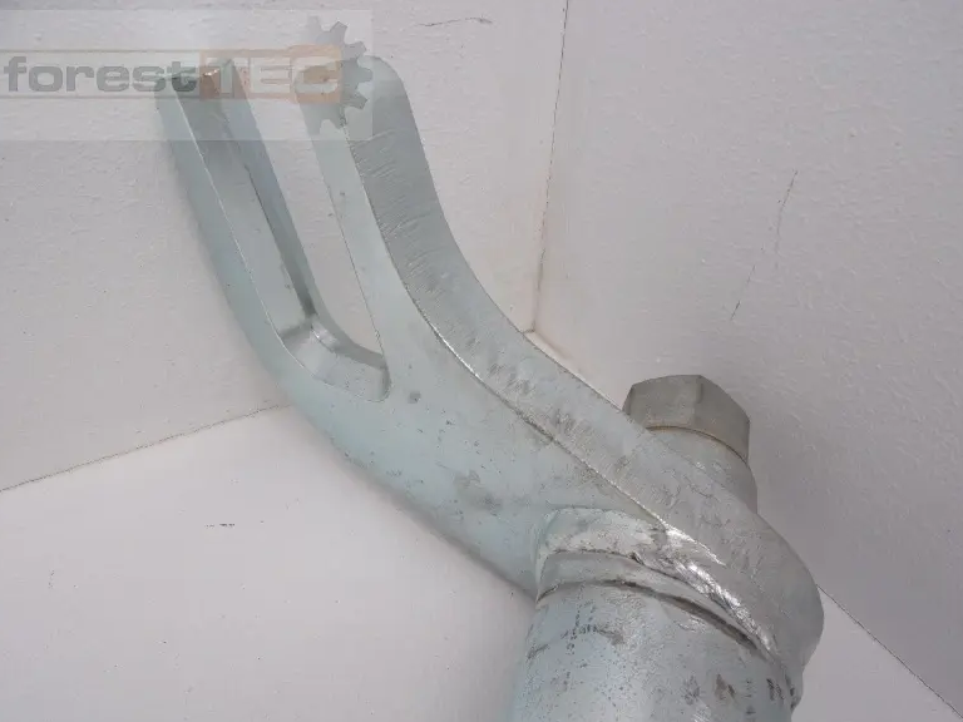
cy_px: 374
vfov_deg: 54.9
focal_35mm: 25
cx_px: 485
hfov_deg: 69.4
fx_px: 695
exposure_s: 1/170
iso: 80
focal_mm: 4.3
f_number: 3.3
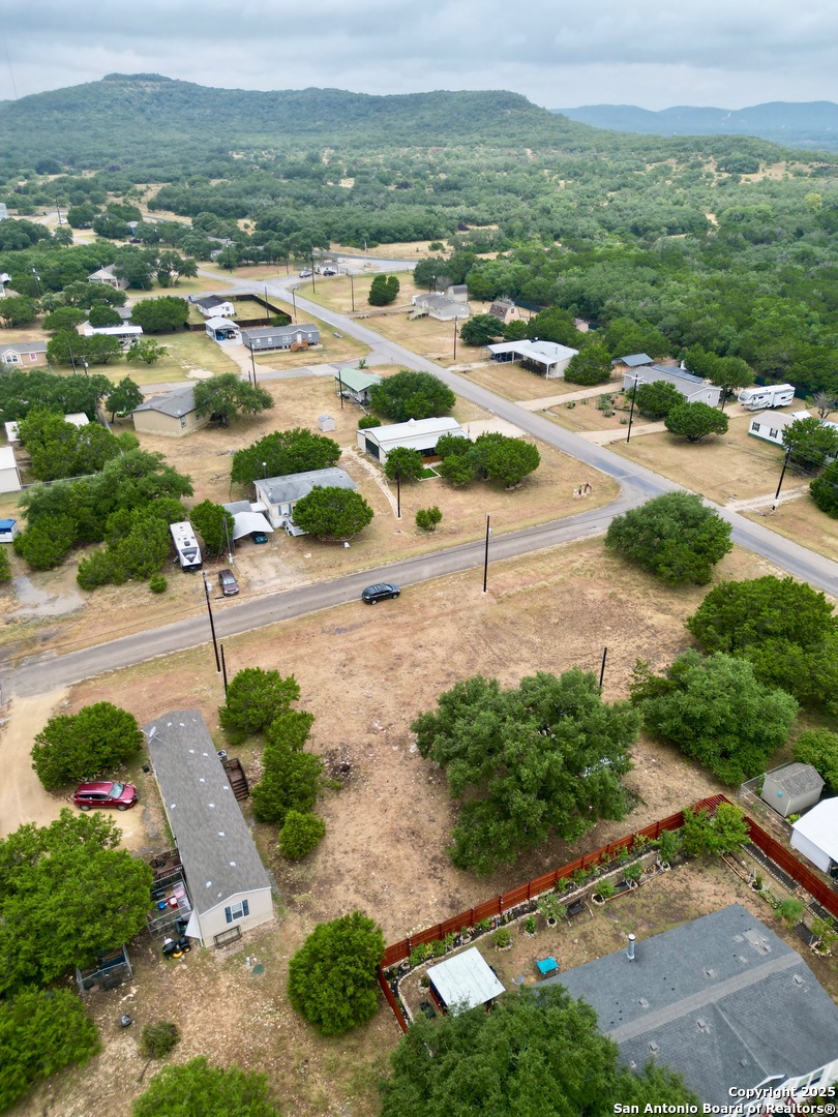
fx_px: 775
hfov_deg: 56.8
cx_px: 419
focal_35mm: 24
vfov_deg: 71.6
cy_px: 558
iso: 150
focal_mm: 6.72
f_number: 1.7
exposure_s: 1/2000
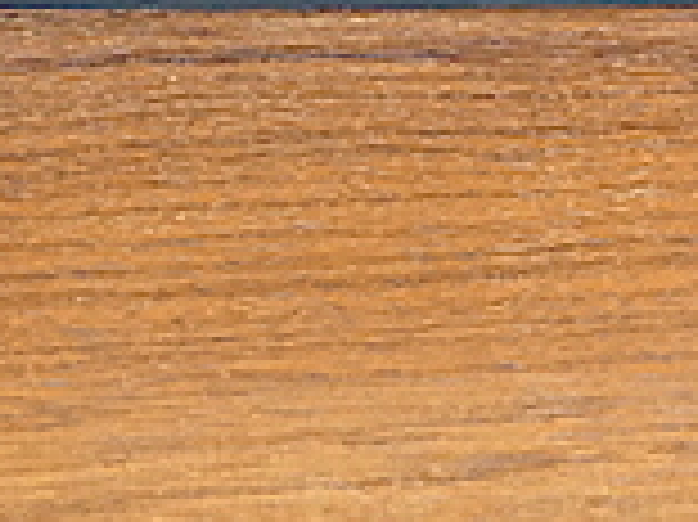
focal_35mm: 204
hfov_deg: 9.6
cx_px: 878
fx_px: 4110
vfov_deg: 7.2
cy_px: -212
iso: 200
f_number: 3.6
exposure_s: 1/8
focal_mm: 5.8
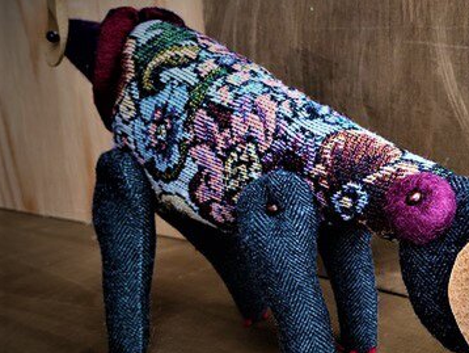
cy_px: 167
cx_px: 414
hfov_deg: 36.1
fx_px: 678
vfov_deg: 29.1
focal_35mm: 50
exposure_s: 1/59
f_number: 2
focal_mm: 5.9
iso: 50
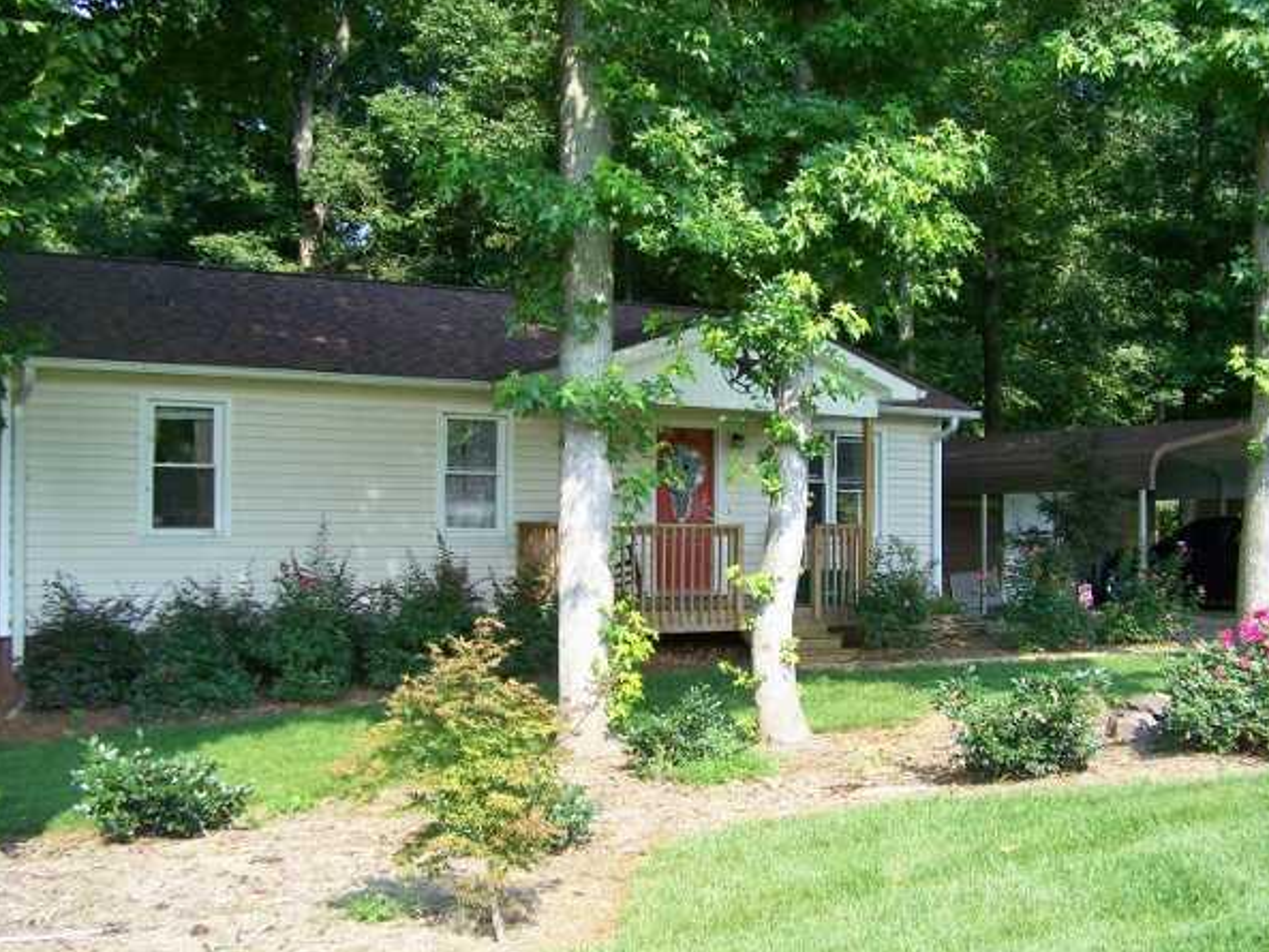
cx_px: 642
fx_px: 1503
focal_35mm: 41
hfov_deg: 45.8
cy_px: 511
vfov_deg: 35.1
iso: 64
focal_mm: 6.3
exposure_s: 1/250
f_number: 2.8
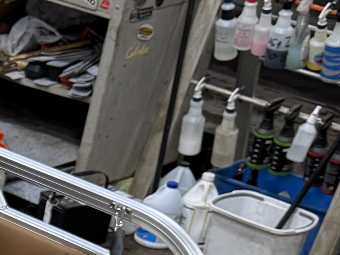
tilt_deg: -31.6
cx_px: -491
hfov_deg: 10.6
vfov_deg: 9.0
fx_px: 1552
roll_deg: -0.8
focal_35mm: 158
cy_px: 460
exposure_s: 1/120
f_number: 1.78
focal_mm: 6.76
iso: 100
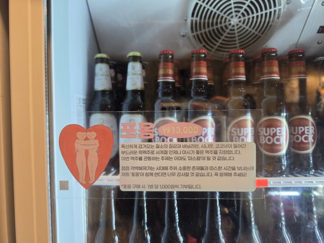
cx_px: 162
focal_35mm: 23
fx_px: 215
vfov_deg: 58.9
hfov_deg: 73.9
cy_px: 122
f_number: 1.4
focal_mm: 6.5
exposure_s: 1/120
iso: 125
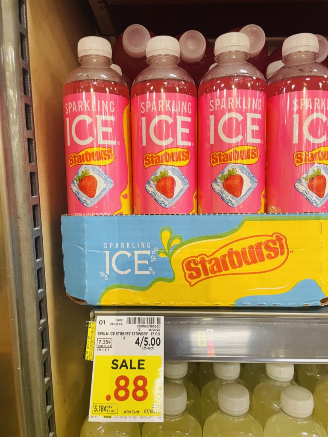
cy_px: 218
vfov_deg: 67.3
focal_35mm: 26
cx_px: 164
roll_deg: +1.5
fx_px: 328
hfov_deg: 53.1
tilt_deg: -6.2
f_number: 1.6
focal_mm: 4.2
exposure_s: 1/60
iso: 125
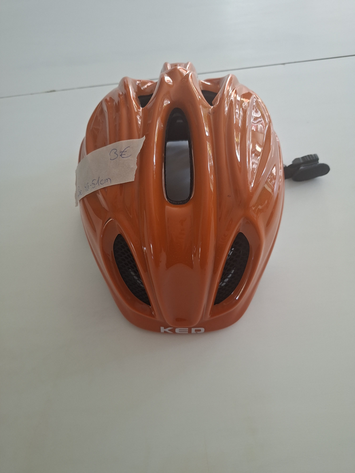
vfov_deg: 73.9
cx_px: 178
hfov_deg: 58.9
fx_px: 315
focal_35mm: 23
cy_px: 236
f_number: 1.8
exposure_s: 1/100
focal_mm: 5.54
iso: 250
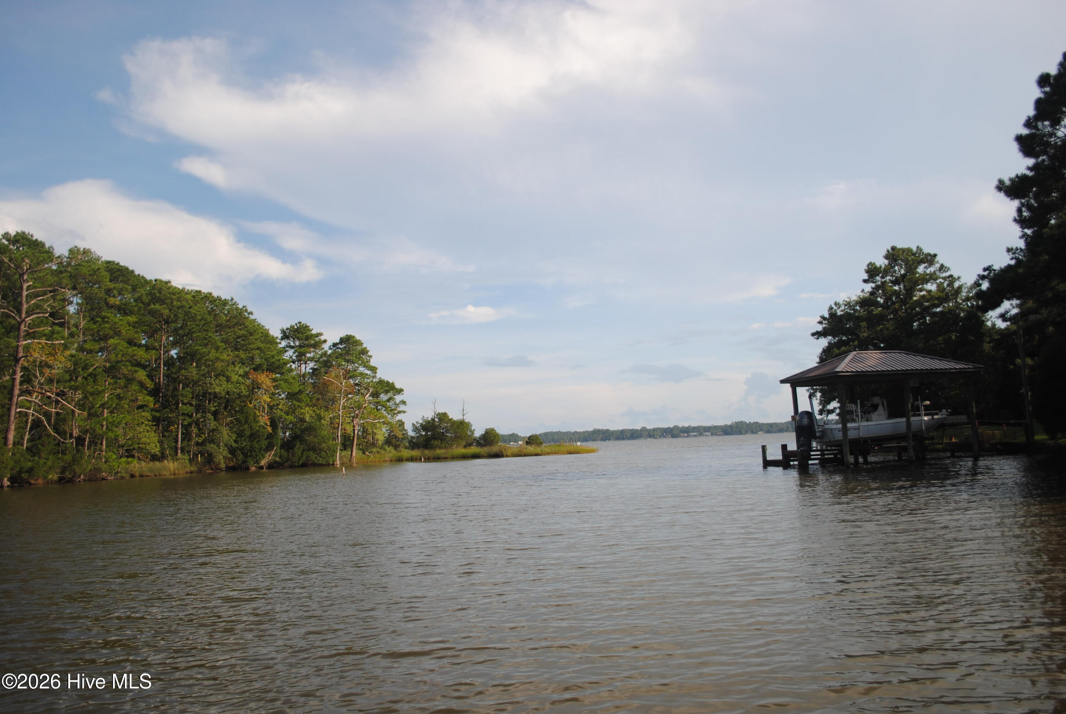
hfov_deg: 67.3
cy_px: 357
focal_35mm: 27
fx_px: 800
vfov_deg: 48.0
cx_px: 533
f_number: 3.5
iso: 100
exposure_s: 1/1000
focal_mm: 18
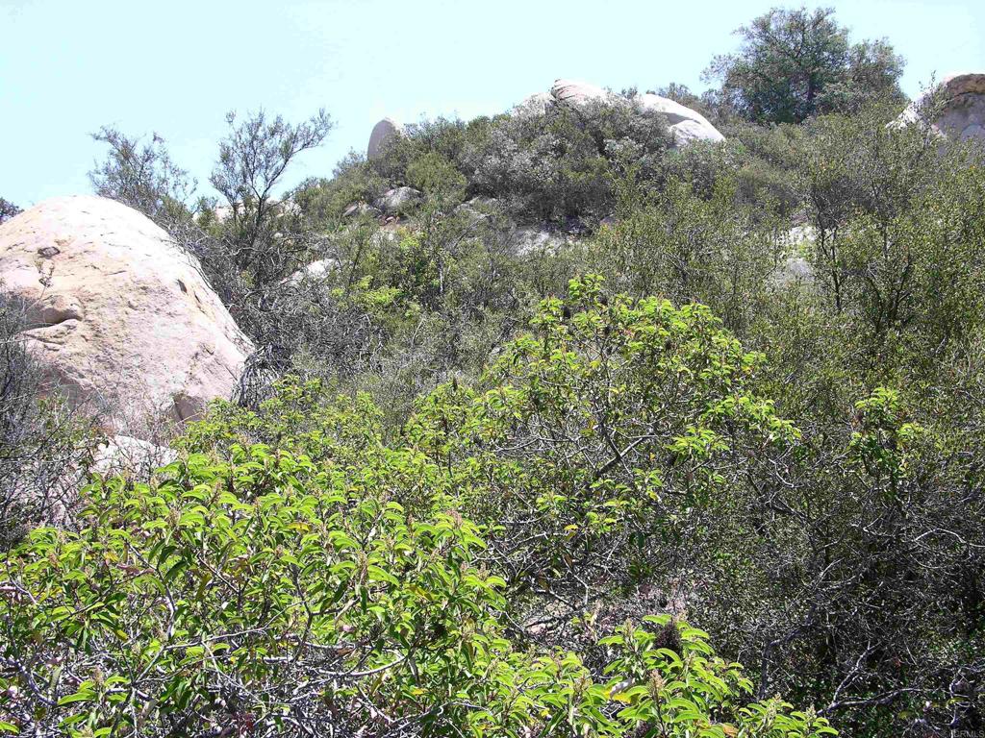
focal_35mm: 35
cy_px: 369
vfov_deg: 40.7
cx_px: 492
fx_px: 996
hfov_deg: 52.6
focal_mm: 8.9
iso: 50
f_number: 6.3
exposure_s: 1/99.5
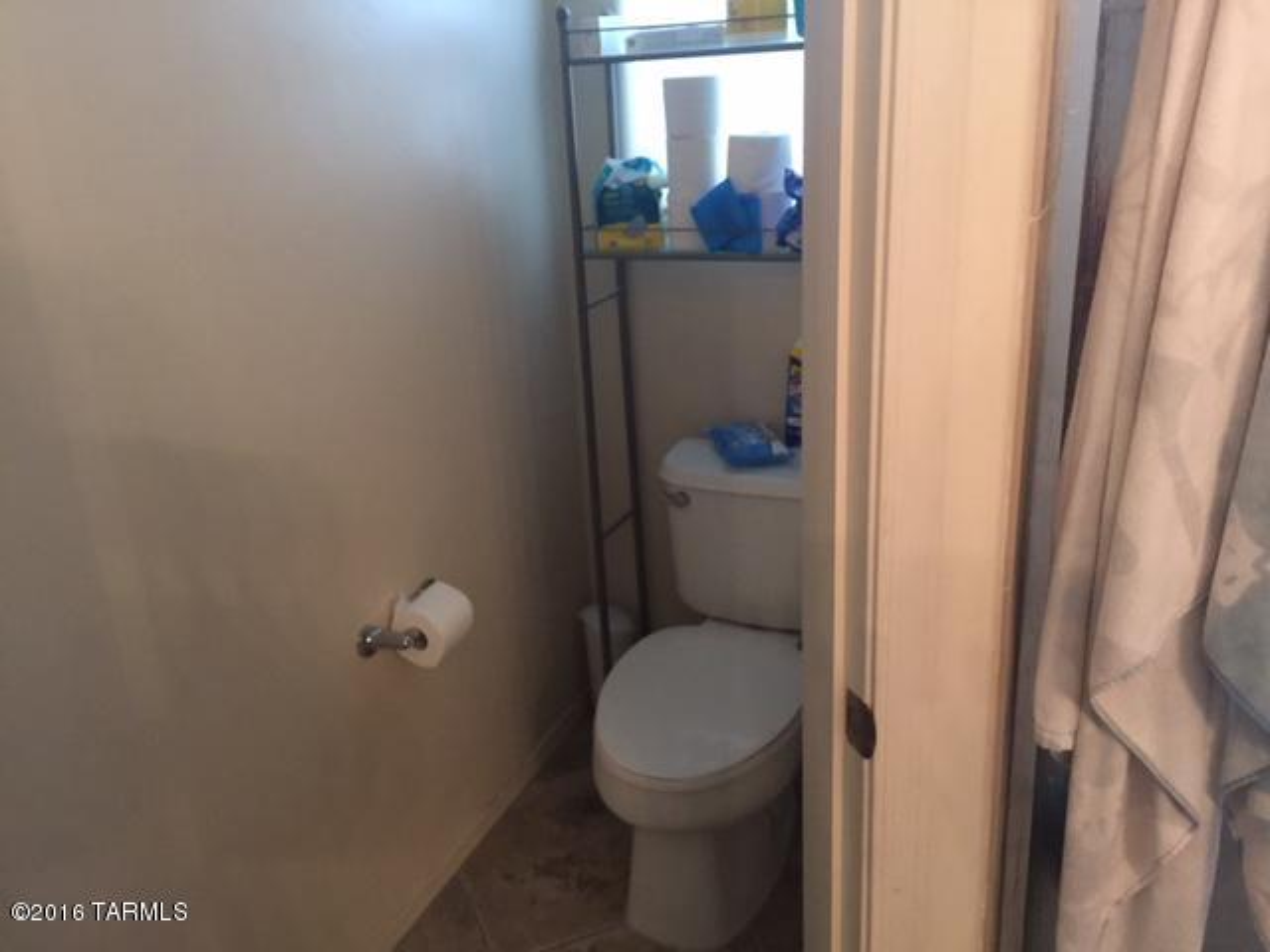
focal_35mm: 29
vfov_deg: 48.2
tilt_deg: -20.1
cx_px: 635
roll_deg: +2.4
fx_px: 1064
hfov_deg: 61.7
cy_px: 476
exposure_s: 1/4
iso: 80
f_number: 2.2
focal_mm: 4.15
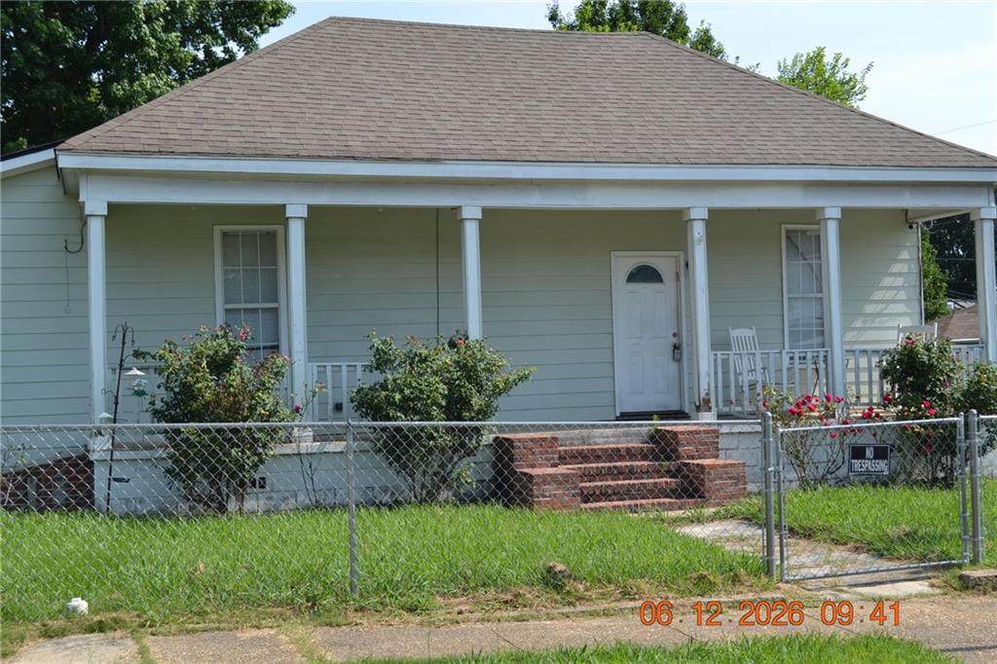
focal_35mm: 45
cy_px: 332
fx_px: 1246
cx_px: 498
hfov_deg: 43.6
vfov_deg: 29.8
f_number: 7.1
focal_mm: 30
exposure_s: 1/200
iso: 100
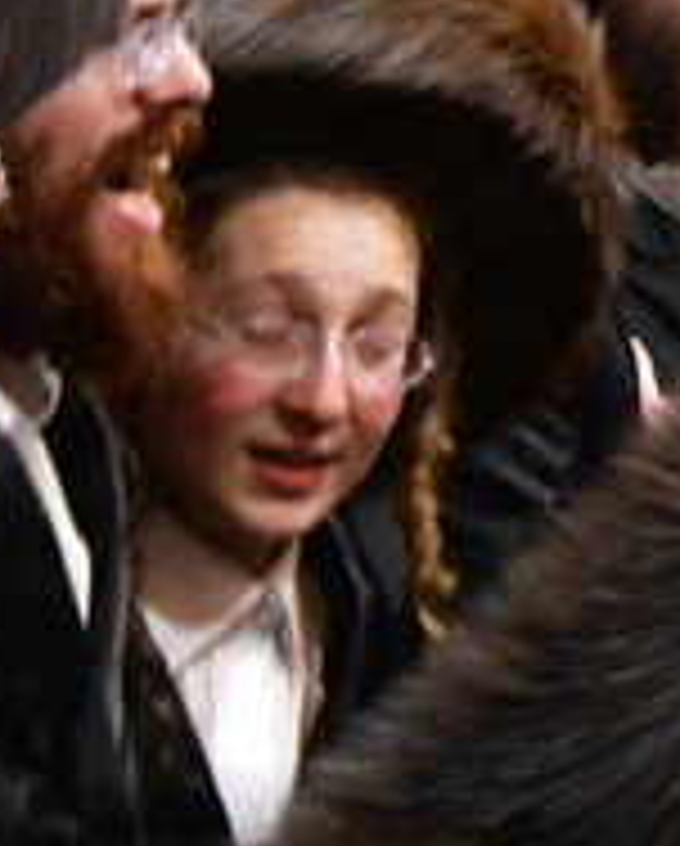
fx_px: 8758
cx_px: 2580
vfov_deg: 5.4
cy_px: -871
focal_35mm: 349
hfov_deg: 4.2
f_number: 5.6
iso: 2000
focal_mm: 50
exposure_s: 1/100
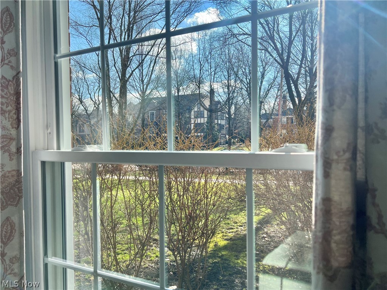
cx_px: 194
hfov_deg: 67.3
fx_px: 291
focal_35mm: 26
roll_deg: +0.4
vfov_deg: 53.1
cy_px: 145
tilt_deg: -2.1
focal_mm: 5.7
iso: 50
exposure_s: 1/1395
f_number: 1.5
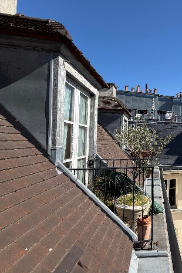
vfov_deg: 84.0
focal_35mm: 20
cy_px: 138
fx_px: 152
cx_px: 185
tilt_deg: +1.6
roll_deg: +0.3
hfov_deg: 49.6
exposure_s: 1/770
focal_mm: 2.22
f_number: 2.2
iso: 25
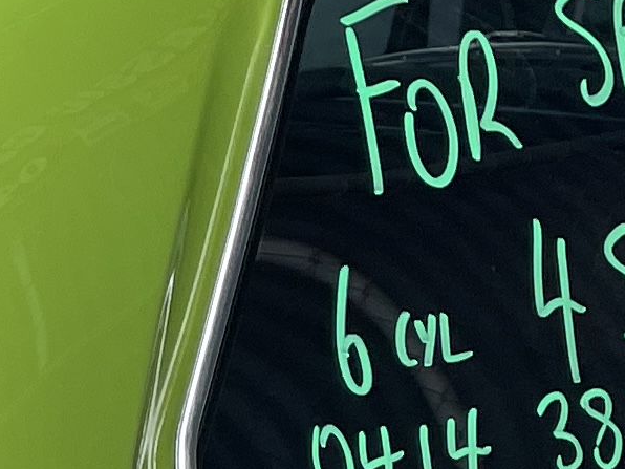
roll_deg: +1.0
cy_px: 1036
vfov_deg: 7.9
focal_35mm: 176
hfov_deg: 10.6
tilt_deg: -23.0
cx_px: -474
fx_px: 3178
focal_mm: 4.2
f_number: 1.6
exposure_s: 1/569
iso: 32
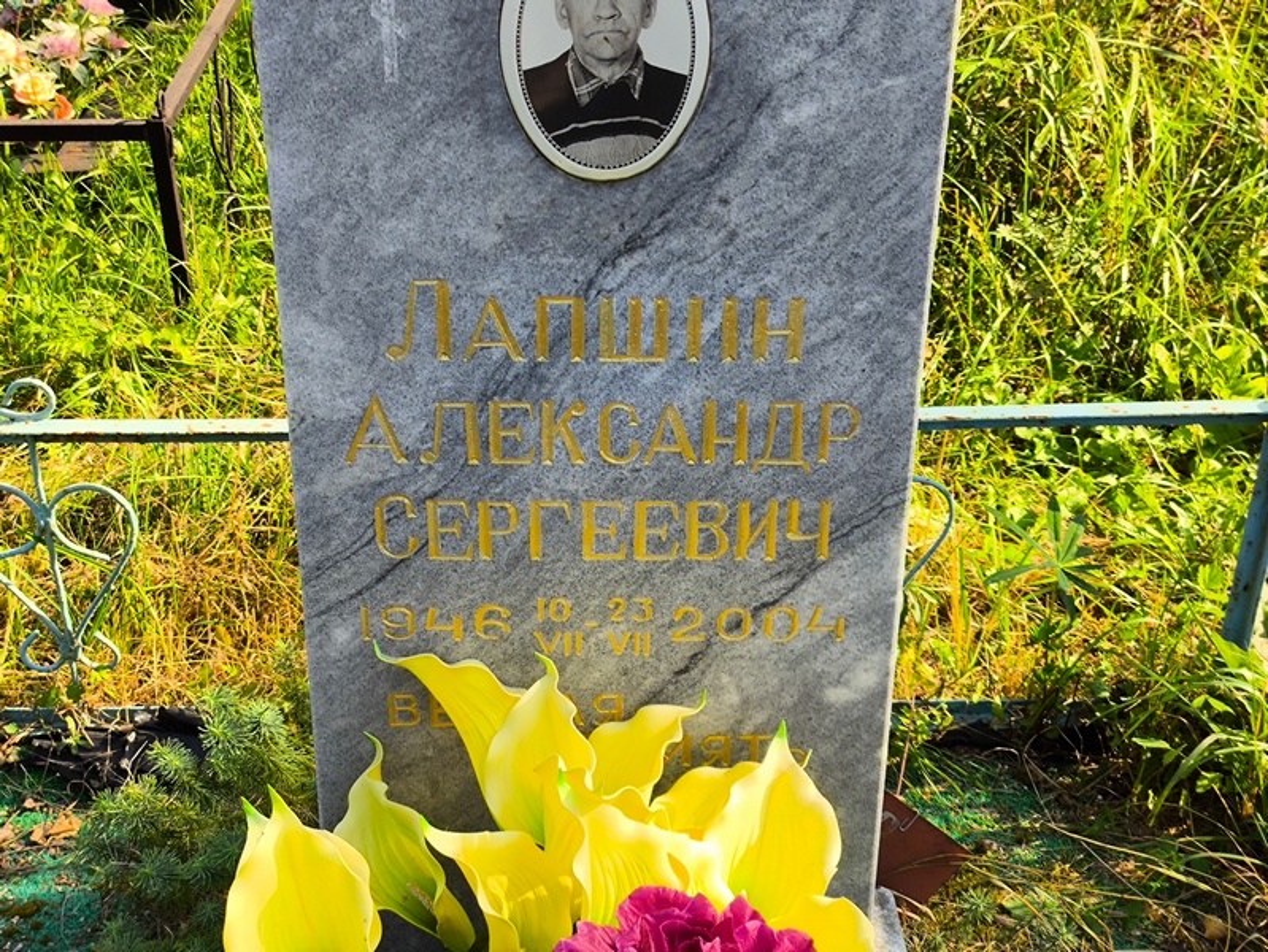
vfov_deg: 29.1
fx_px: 1832
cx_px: 634
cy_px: 476
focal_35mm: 50
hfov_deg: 38.2
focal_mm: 4.71
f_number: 1.7
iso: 50
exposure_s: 1/507
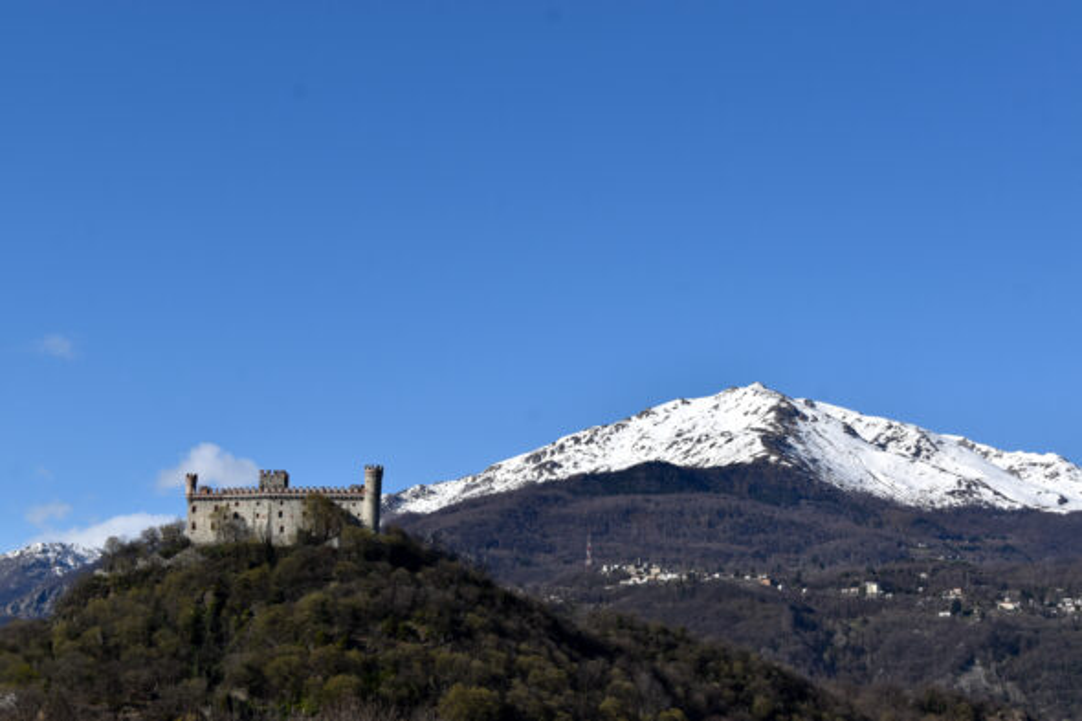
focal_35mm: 82
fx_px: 2479
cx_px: 541
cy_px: 360
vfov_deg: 16.5
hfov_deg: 24.6
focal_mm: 55
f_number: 10
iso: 100
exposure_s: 1/400
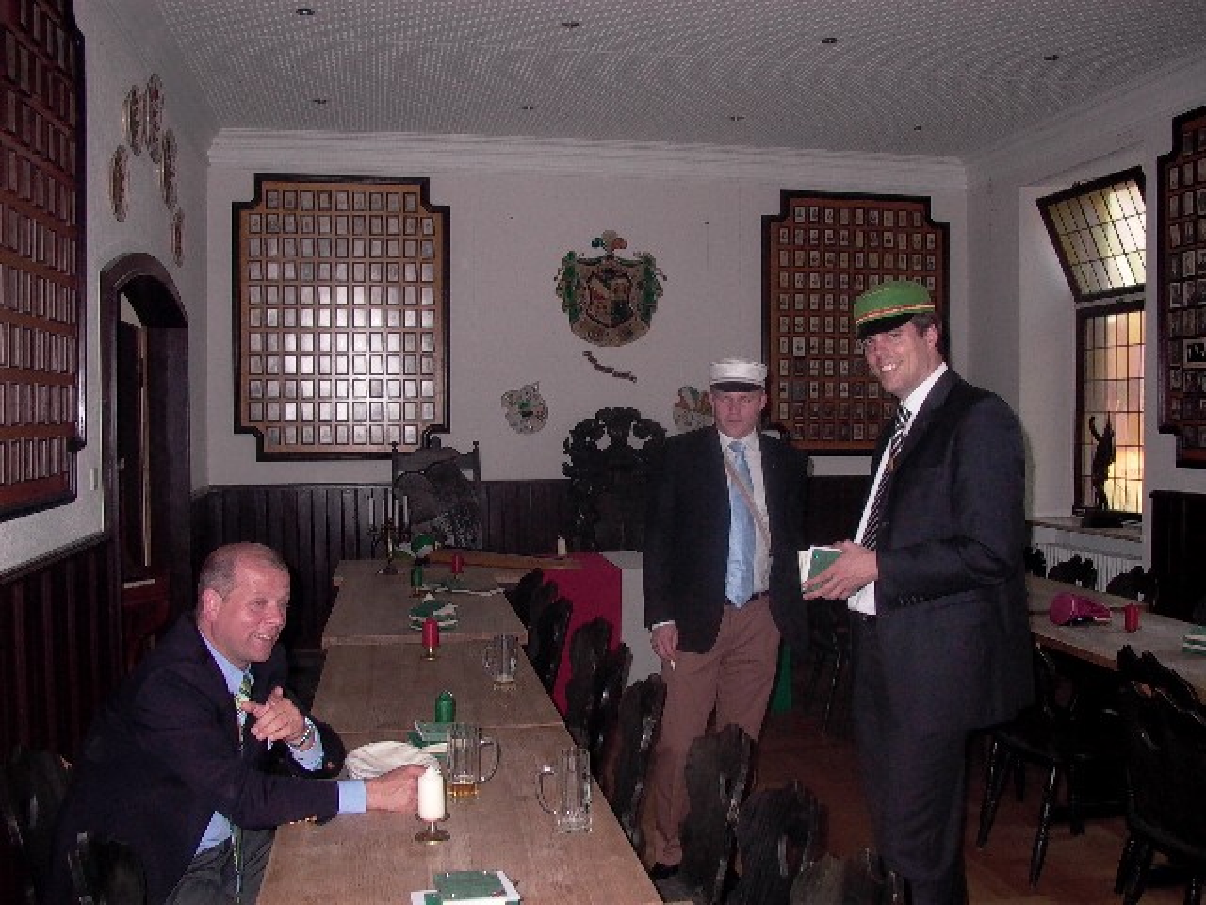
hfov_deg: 55.4
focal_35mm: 33
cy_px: 452
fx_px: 1150
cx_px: 603
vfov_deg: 42.9
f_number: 2.04
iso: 100
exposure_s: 1/64.2
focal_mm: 7.13
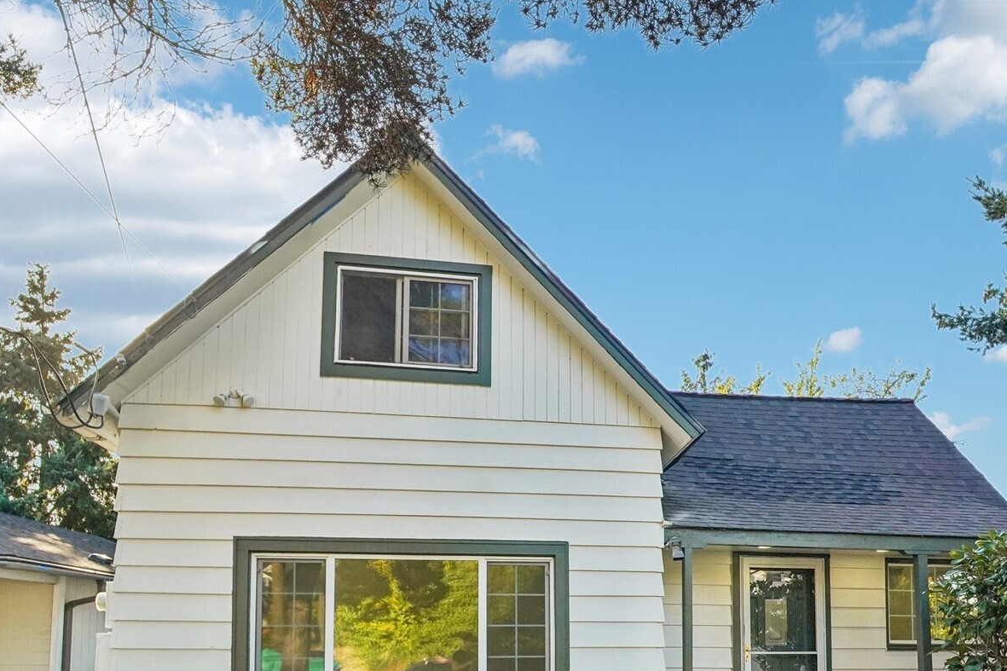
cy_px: 480
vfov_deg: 53.3
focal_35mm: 23
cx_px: 633
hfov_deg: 74.7
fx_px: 643
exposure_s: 1/640
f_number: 8
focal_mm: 16
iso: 1600
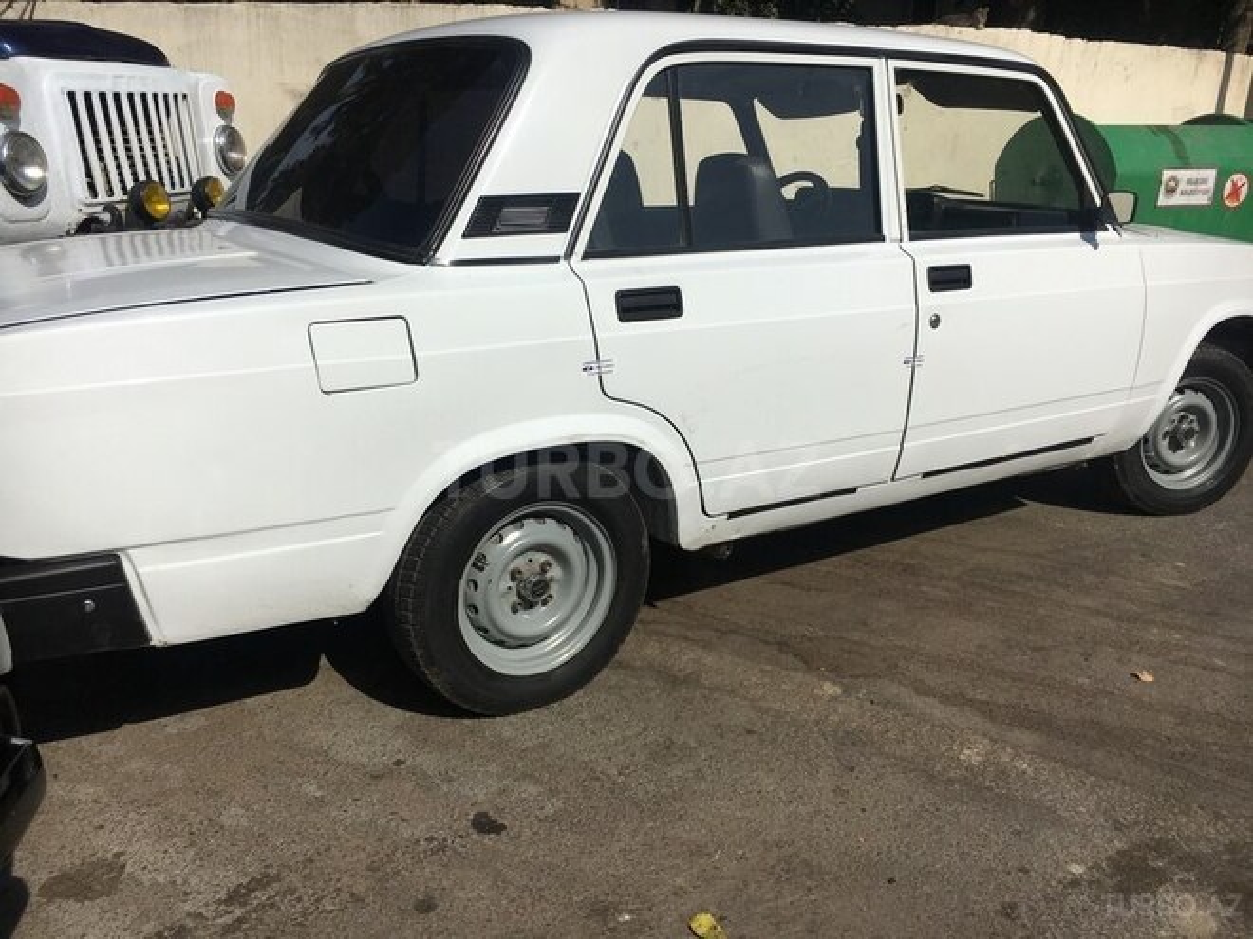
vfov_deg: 48.2
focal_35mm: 29
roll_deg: -2.4
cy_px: 470
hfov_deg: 61.7
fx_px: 1050
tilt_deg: -15.5
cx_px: 626
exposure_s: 1/4049
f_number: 2.2
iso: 25
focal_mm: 4.15
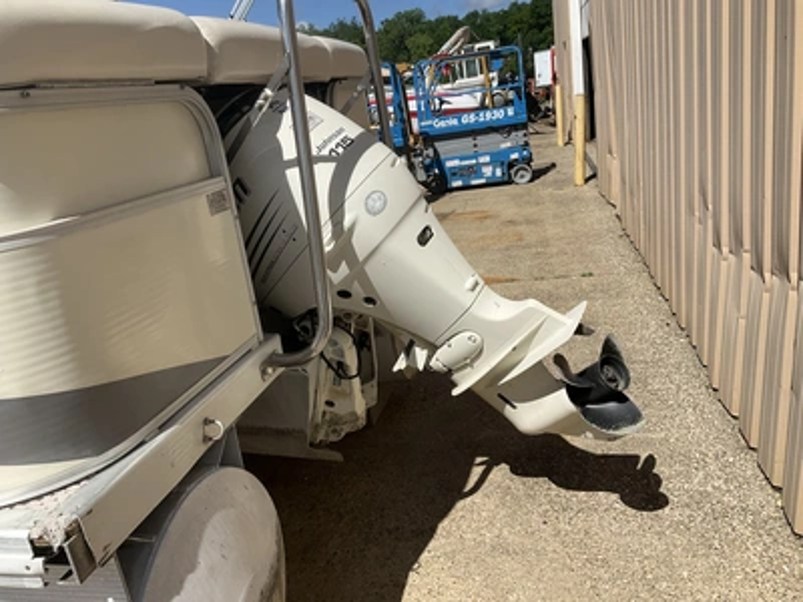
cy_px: 301
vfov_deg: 48.2
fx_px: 673
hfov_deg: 61.7
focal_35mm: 29
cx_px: 402
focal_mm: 3
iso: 25
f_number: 1.8
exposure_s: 1/3322
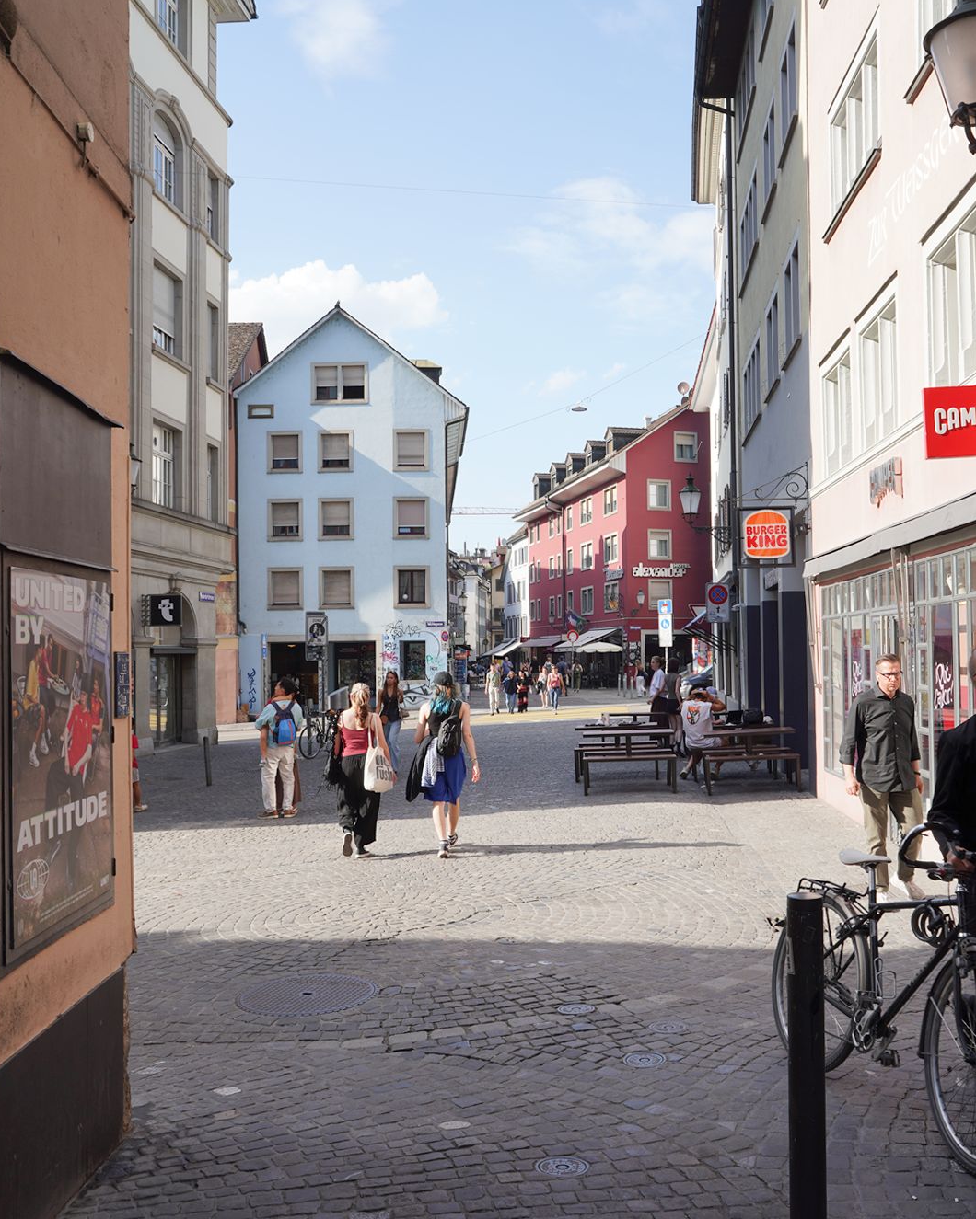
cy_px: 611
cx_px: 573
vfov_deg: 52.8
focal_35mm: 34
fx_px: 1228
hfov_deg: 43.2
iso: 100
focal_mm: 24
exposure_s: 1/100
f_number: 10
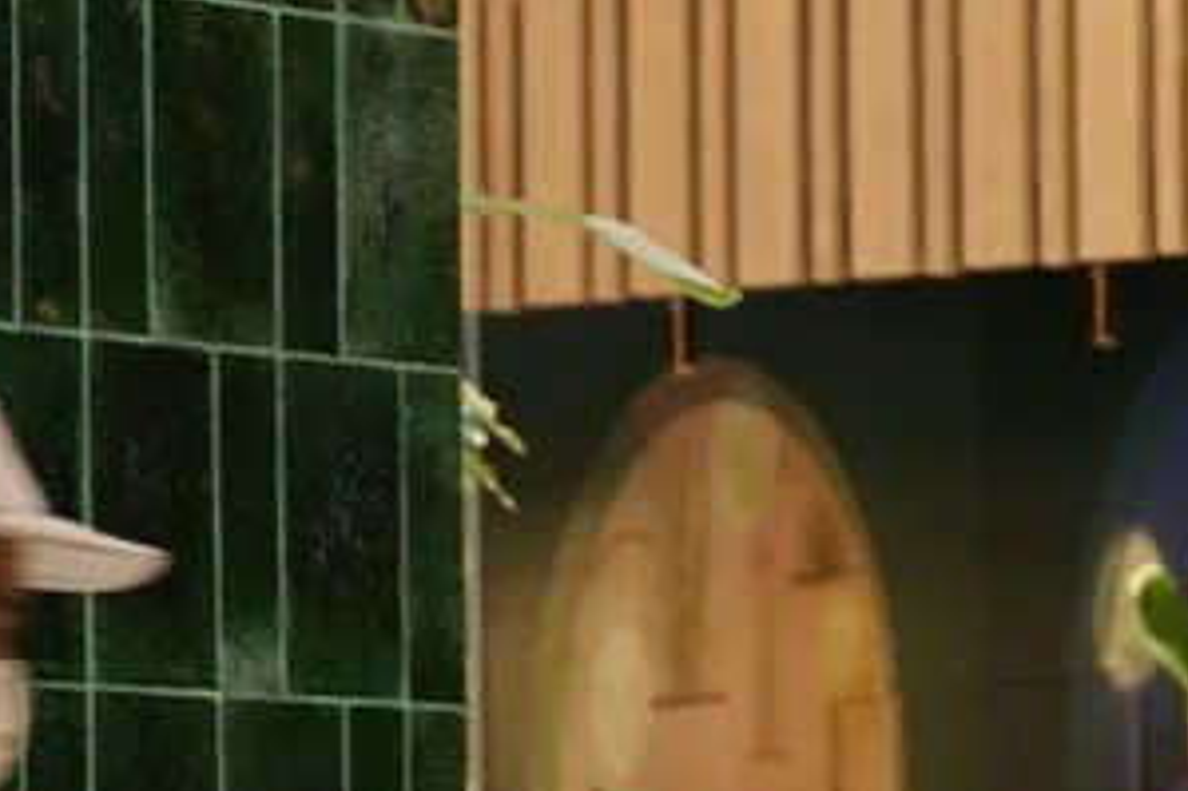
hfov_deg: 8.7
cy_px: 1598
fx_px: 7618
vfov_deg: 5.8
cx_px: 1784
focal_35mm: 231
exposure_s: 1/50
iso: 1000
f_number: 5.6
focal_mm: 46
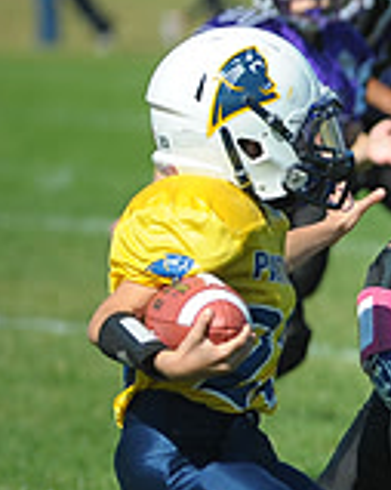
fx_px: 9904
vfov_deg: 2.8
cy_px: 284
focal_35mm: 684
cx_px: 877
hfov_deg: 2.3
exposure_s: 1/1600
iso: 200
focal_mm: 200
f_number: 3.5
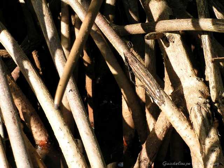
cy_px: 84
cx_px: 112
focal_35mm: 157
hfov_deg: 12.6
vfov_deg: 9.5
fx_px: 1016
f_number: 5
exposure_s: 1/200
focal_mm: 24
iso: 50
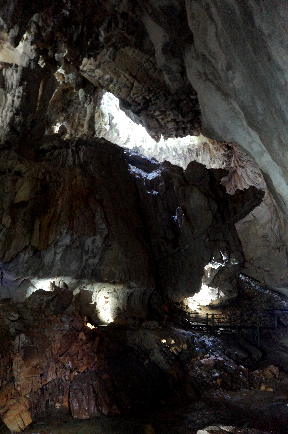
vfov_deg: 73.8
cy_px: 217
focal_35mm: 24
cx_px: 144
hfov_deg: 53.0
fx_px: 289
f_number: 3.5
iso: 3200
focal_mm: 16
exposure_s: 1/2.5
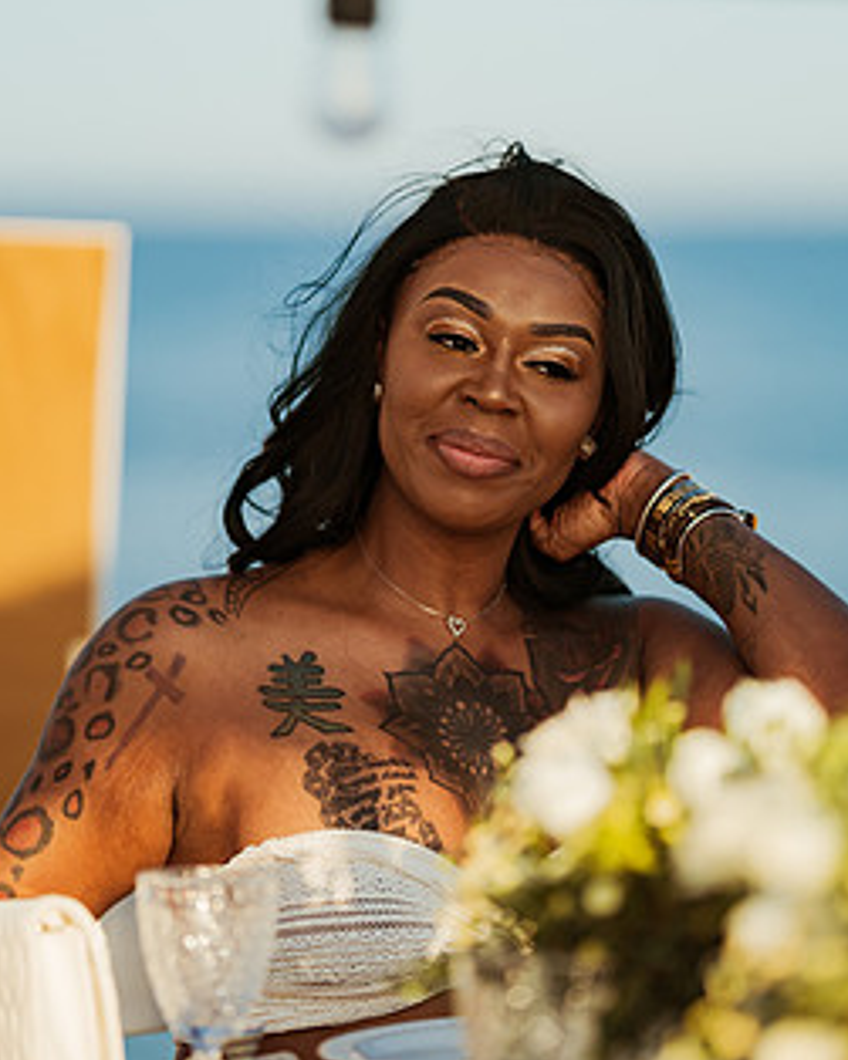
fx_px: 7345
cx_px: 436
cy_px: 481
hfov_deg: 6.6
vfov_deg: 8.3
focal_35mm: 234
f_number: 1.8
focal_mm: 135
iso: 100
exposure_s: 1/5000
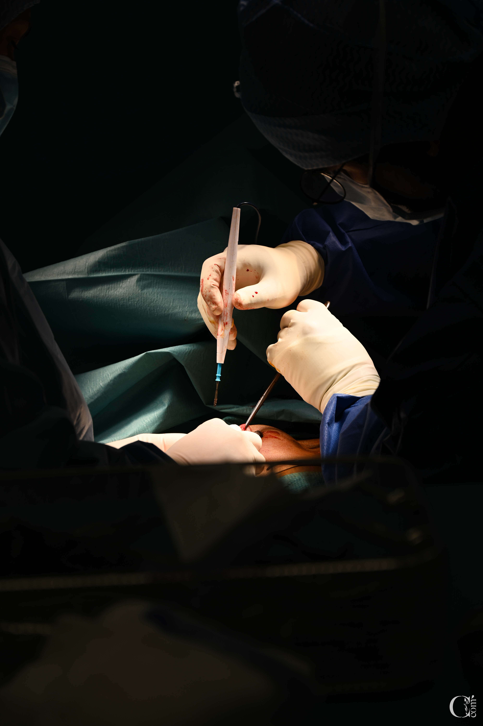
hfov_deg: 11.4
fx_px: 2418
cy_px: 363
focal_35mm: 120
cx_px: 242
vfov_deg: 17.1
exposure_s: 1/250
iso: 100
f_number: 6.3
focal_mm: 120
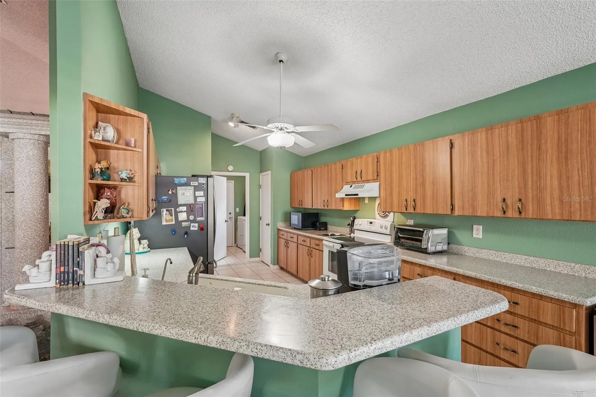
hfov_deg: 96.7
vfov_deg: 73.7
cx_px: 298
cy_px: 198
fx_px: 265
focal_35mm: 16
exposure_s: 1/13
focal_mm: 16
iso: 400
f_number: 8
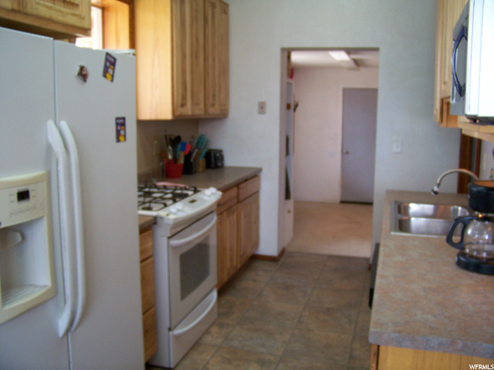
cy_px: 185
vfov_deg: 42.9
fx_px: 471
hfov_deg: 55.4
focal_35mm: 33
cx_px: 247
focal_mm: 5.85
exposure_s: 1/30
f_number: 2.8
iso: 160
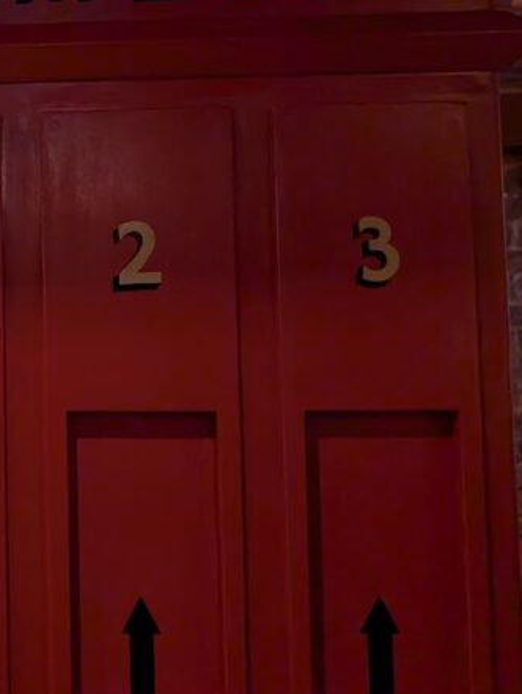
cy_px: 279
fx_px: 1103
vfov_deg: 34.8
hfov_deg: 24.5
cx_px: -74
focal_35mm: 55
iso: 350
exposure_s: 1/50
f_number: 1.68
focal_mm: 6.9
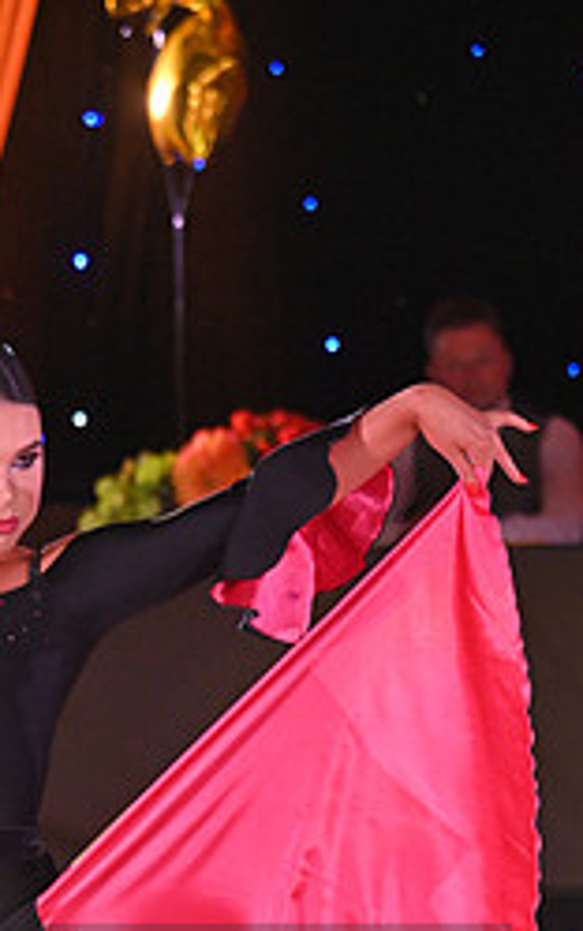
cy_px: 1051
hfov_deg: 4.6
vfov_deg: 7.3
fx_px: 7233
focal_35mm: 285
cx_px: -2
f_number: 5.6
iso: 3200
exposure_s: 1/320
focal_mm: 120
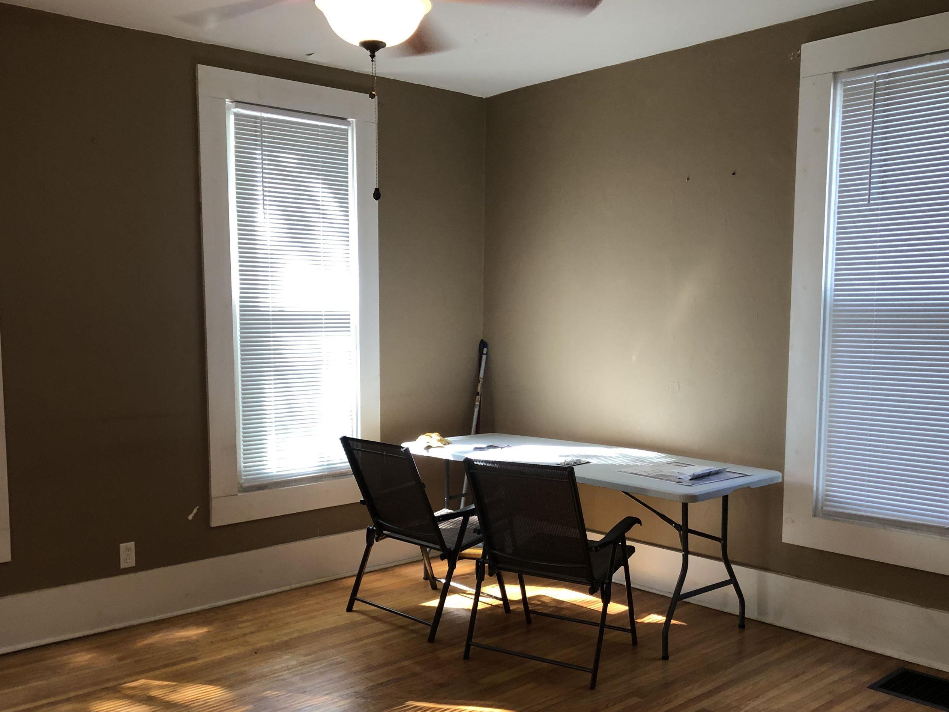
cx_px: 411
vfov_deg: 41.7
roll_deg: +0.0
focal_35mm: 34
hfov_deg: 53.8
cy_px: 404
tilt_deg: -6.7
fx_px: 932
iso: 40
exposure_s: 1/17
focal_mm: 3.99
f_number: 1.8
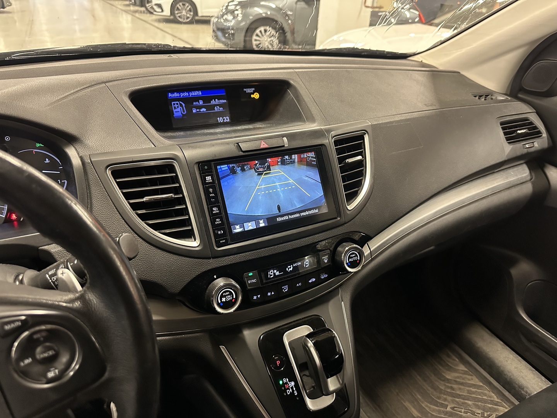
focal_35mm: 24
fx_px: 386
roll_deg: -3.6
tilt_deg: -29.7
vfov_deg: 56.8
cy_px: 209
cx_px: 278
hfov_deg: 71.6
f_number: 1.78
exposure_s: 1/54
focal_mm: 6.86
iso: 800
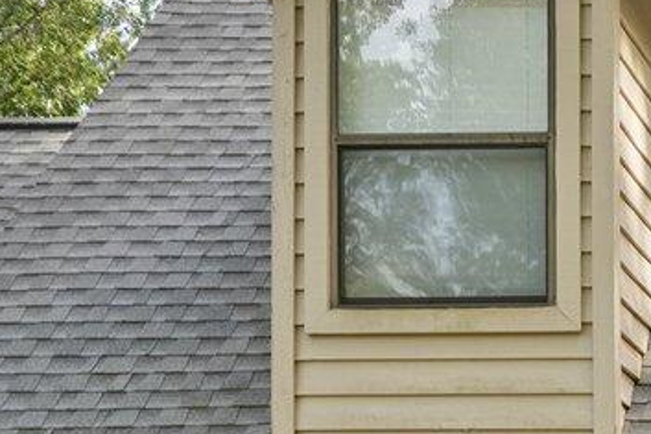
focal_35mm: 154
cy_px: 647
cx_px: 1256
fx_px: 2782
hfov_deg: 12.0
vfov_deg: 8.7
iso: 320
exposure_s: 1/30
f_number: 9
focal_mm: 26.5
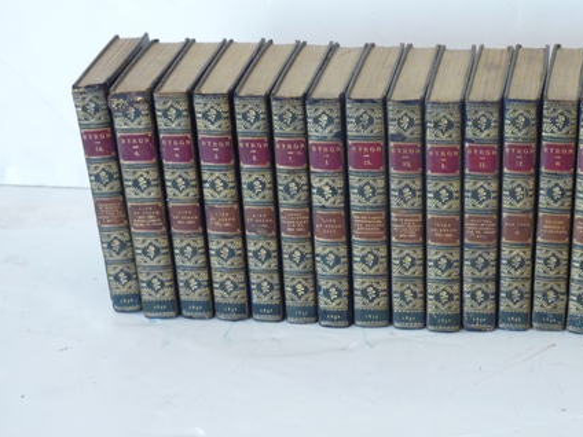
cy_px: 143
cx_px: 410
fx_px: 1718
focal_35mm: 102
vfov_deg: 14.5
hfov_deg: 19.2
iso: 400
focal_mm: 11.9
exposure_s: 1/10
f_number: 4.1
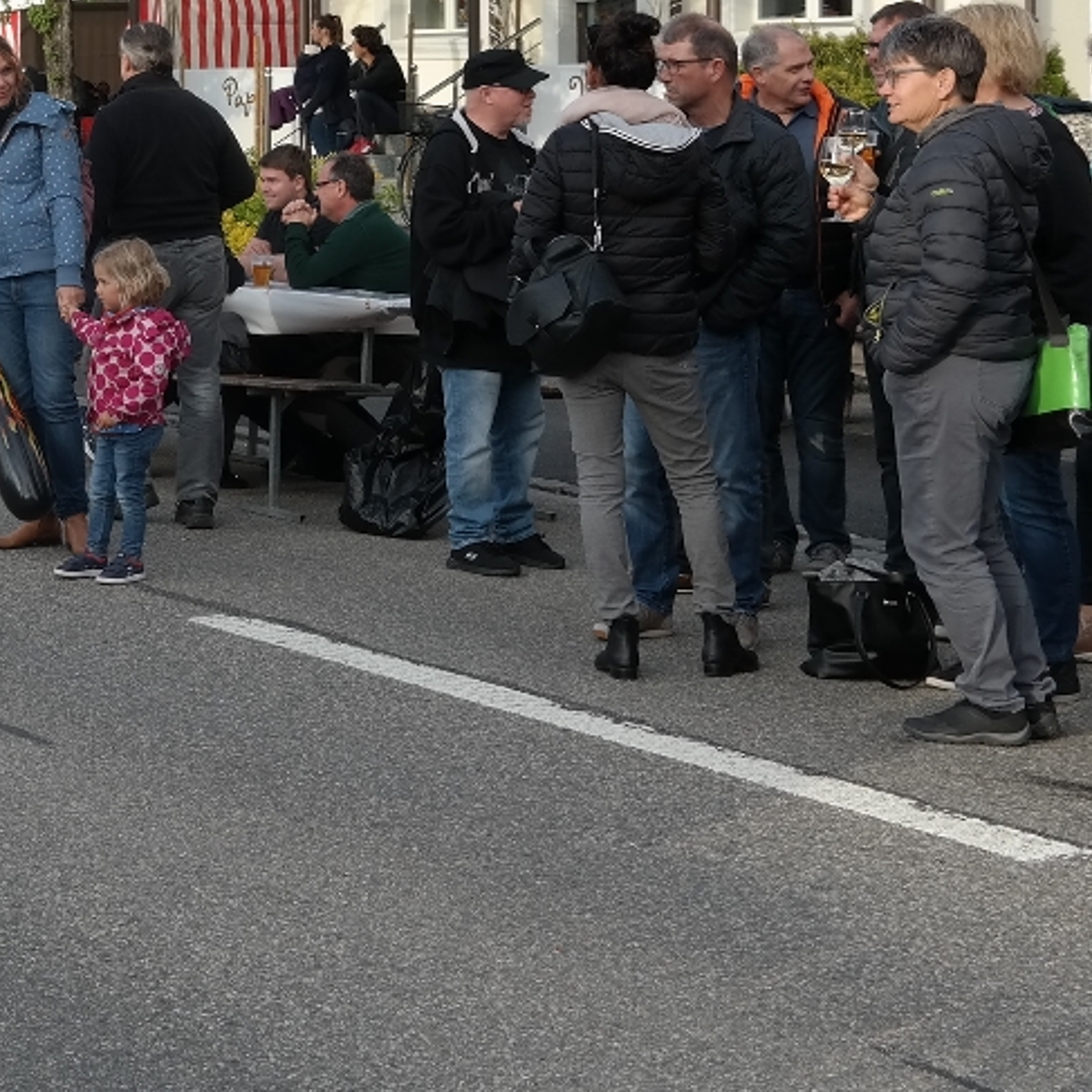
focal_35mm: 81
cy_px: 99
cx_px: -78
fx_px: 2891
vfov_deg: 20.9
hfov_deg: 20.5
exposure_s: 1/160
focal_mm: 19
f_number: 5
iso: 100
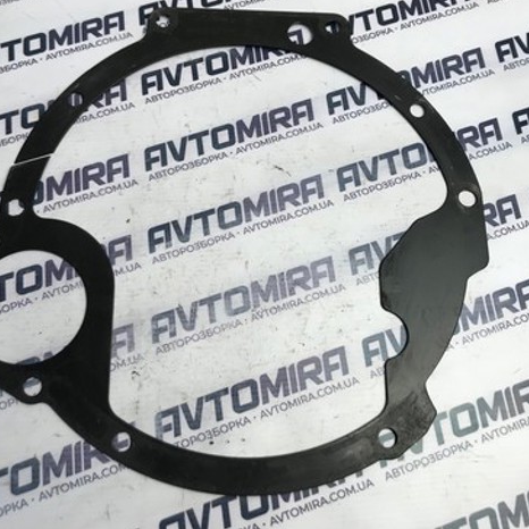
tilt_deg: -72.7
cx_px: 225
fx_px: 588
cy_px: 259
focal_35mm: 34
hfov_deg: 48.3
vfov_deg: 48.4
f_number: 1.8
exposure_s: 1/50
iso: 25
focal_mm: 3.99
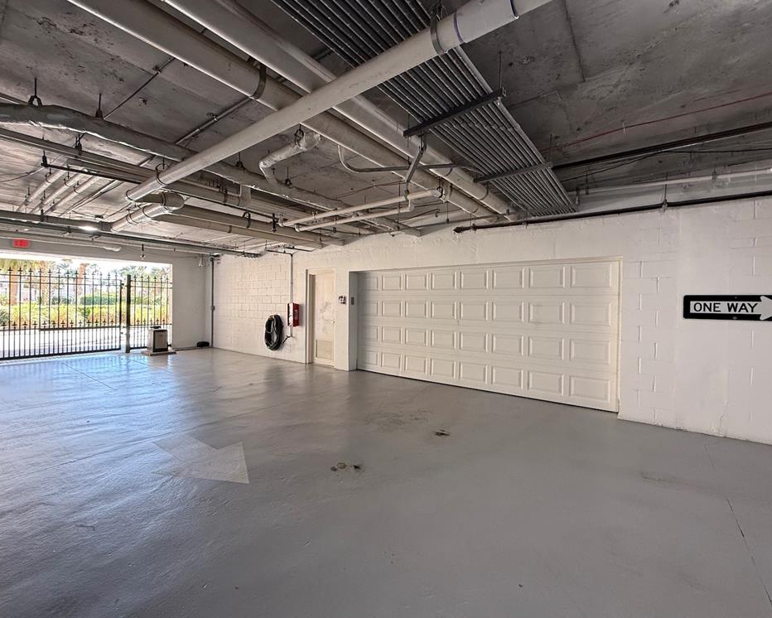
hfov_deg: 96.7
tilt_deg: -0.3
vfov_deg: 84.1
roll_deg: -1.2
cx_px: 404
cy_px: 306
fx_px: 343
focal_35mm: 15
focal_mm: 2.22
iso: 250
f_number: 2.2
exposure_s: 1/99
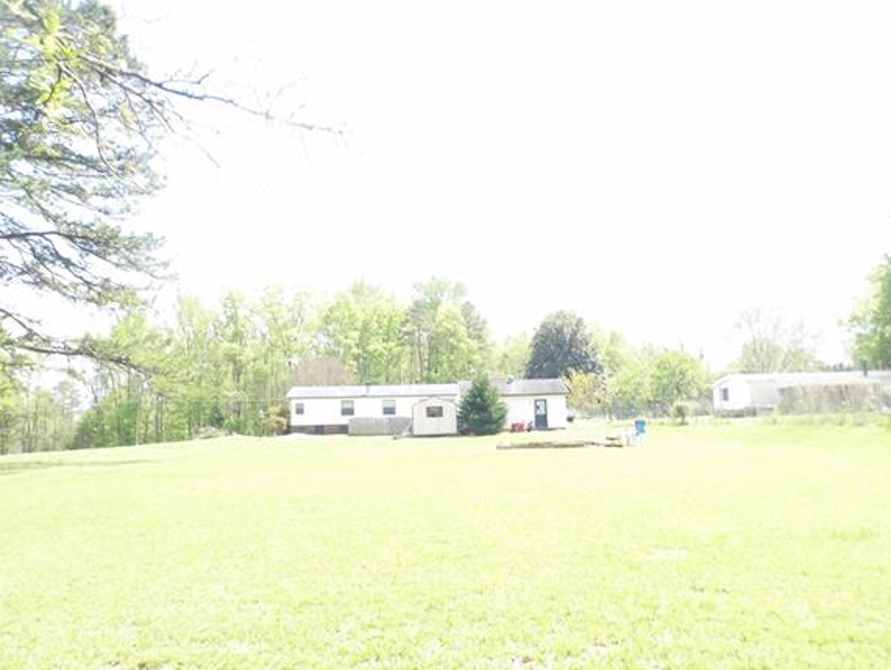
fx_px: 721
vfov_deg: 49.7
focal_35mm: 28
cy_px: 372
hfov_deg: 63.4
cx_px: 459
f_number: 8.9
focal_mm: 4.46
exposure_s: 1/30
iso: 100
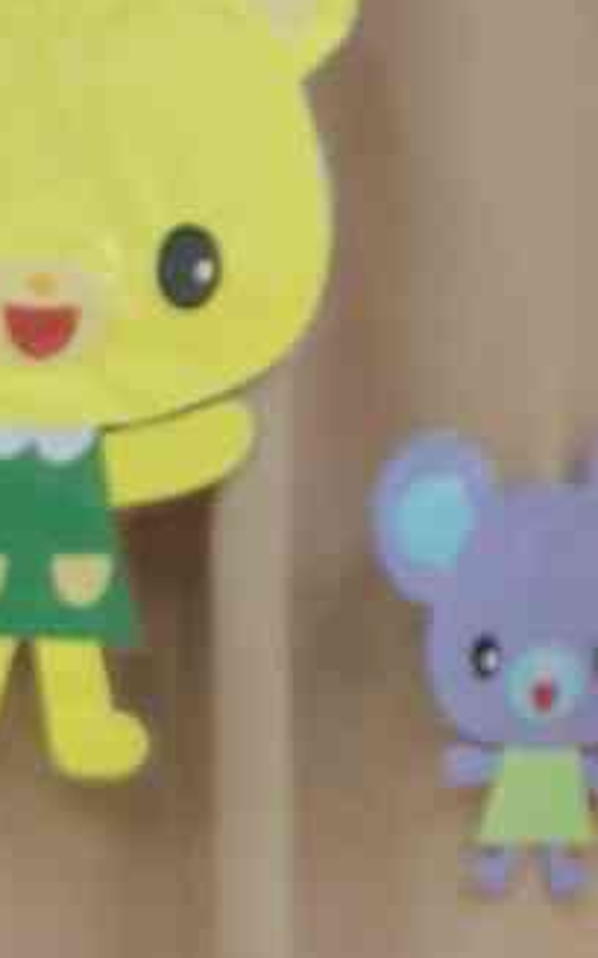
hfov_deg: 4.2
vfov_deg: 6.5
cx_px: 879
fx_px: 8198
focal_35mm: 314
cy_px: 1866
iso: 400
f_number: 4
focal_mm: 35
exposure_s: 1/50
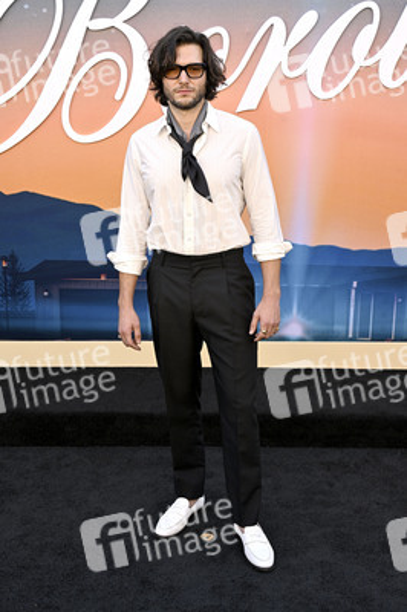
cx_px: 204
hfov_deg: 29.8
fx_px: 764
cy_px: 306
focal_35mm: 45
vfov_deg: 43.6
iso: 500
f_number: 7.1
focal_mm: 45
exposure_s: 1/320
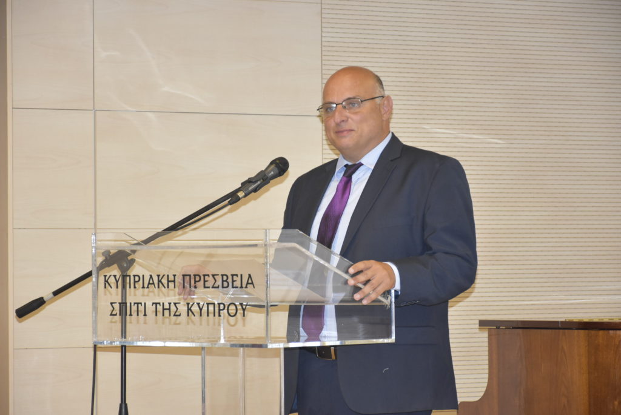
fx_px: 2459
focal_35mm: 142
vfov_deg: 9.6
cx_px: 310
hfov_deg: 14.4
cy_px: 208
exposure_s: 1/80
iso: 1600
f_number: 5.6
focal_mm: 95
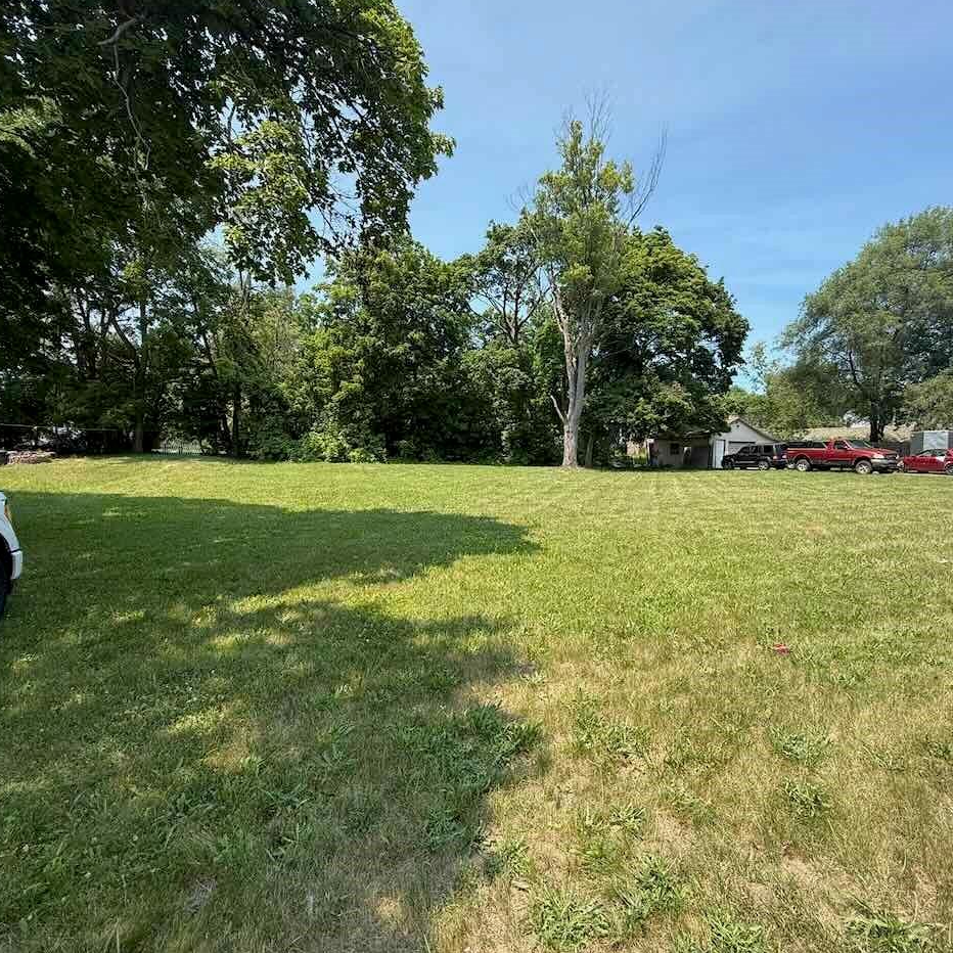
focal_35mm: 17
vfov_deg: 84.0
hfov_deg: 83.7
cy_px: 464
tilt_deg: +0.2
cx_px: 528
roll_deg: -0.4
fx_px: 530
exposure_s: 1/686
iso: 50
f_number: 2.2
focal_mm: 2.22
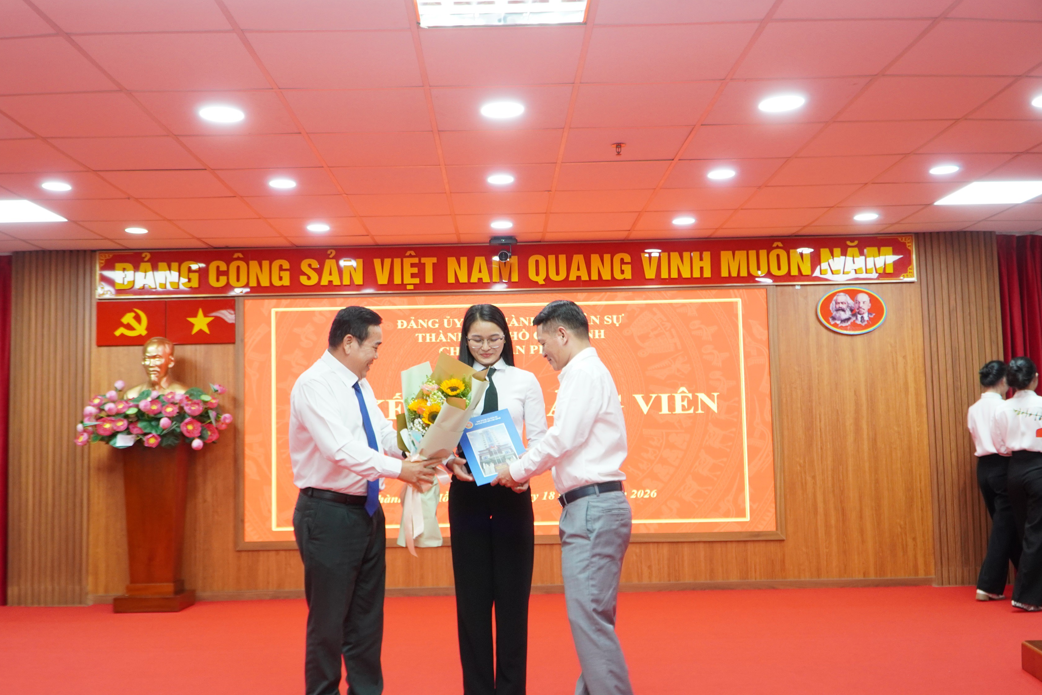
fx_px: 926
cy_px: 366
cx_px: 492
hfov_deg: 58.7
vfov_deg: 41.1
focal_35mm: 32
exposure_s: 1/80
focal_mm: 20
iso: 800
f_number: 4.5
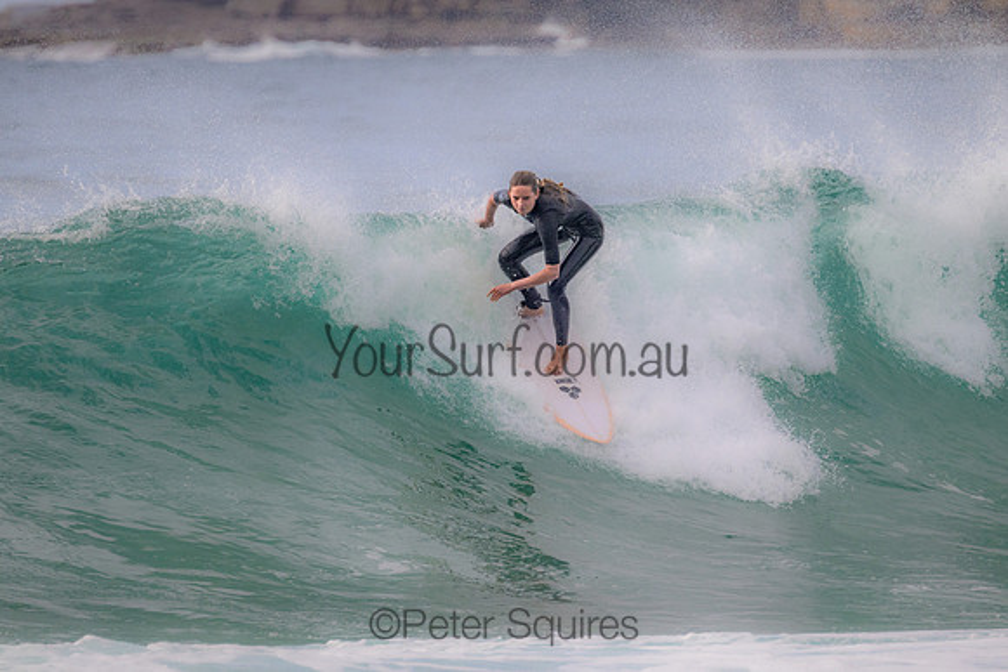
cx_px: 553
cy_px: 303
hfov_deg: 2.8
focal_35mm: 725
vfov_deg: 1.9
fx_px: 20295
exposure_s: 1/2000
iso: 1600
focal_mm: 660
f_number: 11
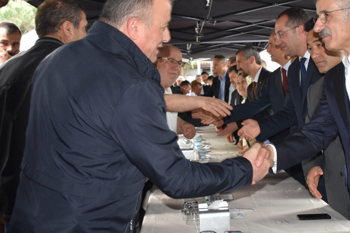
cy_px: 90
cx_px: 241
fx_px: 525
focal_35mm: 54
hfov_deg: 36.4
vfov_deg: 25.0
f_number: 3.8
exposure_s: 1/60
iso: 800
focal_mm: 26
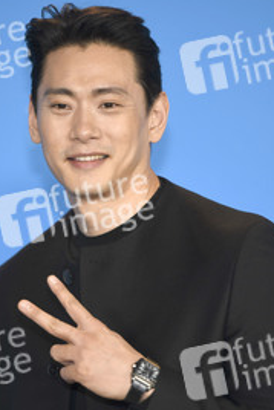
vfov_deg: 6.9
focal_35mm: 298
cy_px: 288
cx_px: 119
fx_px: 3398
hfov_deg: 4.6
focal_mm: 200
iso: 640
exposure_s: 1/400
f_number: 3.2
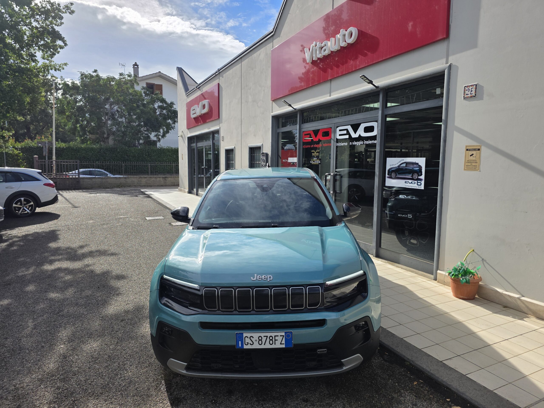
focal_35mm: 23
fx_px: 361
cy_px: 204
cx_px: 272
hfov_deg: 73.9
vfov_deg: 58.9
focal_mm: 6.3
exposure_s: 1/5608
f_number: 1.7
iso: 80
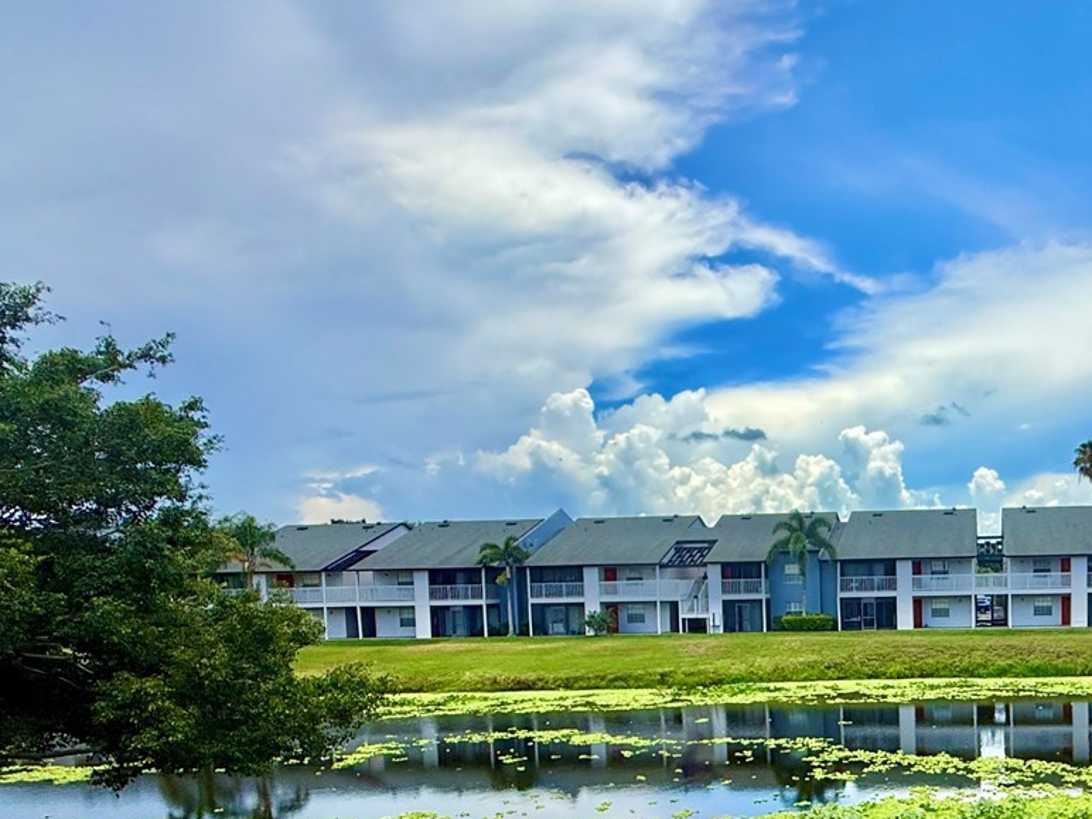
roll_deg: +1.1
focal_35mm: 29
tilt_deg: -2.9
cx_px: 939
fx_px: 915
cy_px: 635
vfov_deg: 46.1
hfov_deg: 55.2
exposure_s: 1/2410
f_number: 2.2
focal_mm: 2.22
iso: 50
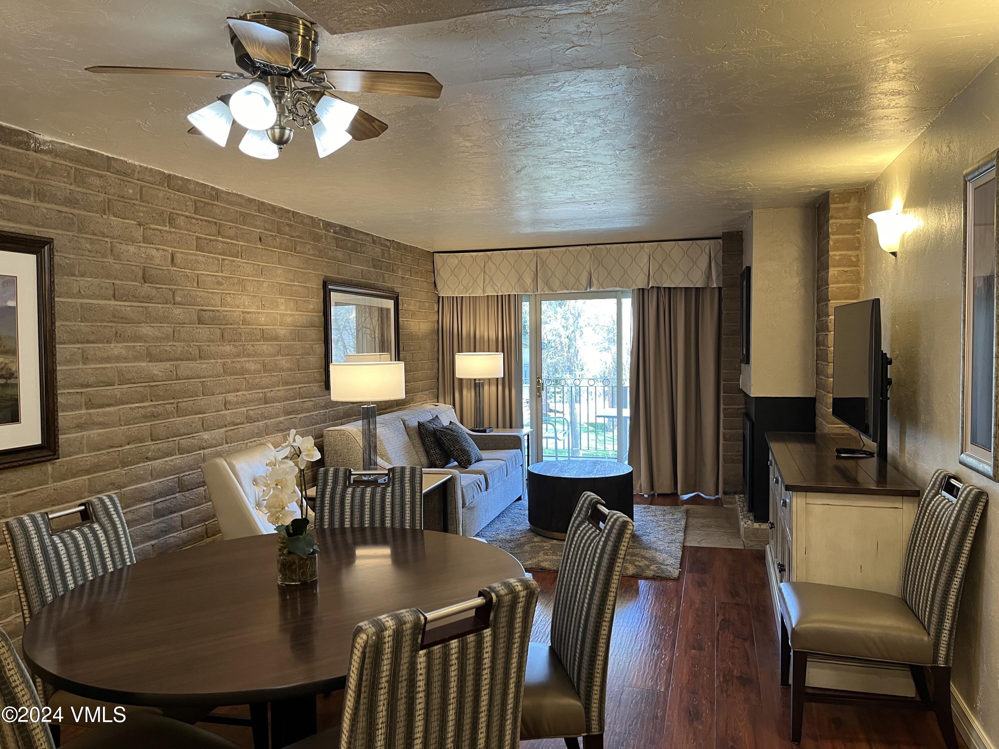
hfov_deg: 67.3
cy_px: 374
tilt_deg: -3.6
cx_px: 500
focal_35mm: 26
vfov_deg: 53.1
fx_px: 750
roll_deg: +1.3
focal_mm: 5.1
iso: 160
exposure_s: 1/60
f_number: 1.6
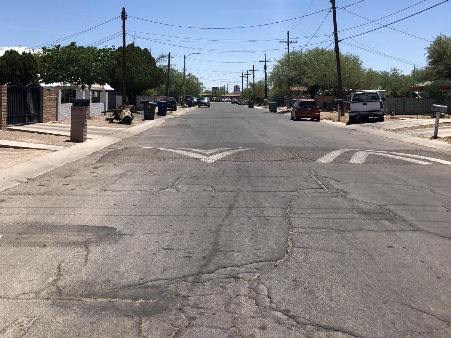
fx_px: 495
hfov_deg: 49.0
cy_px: 96
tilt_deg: +1.7
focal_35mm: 38
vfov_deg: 37.0
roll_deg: -0.3
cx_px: 222
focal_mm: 3.99
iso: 20
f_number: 1.8
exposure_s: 1/2525
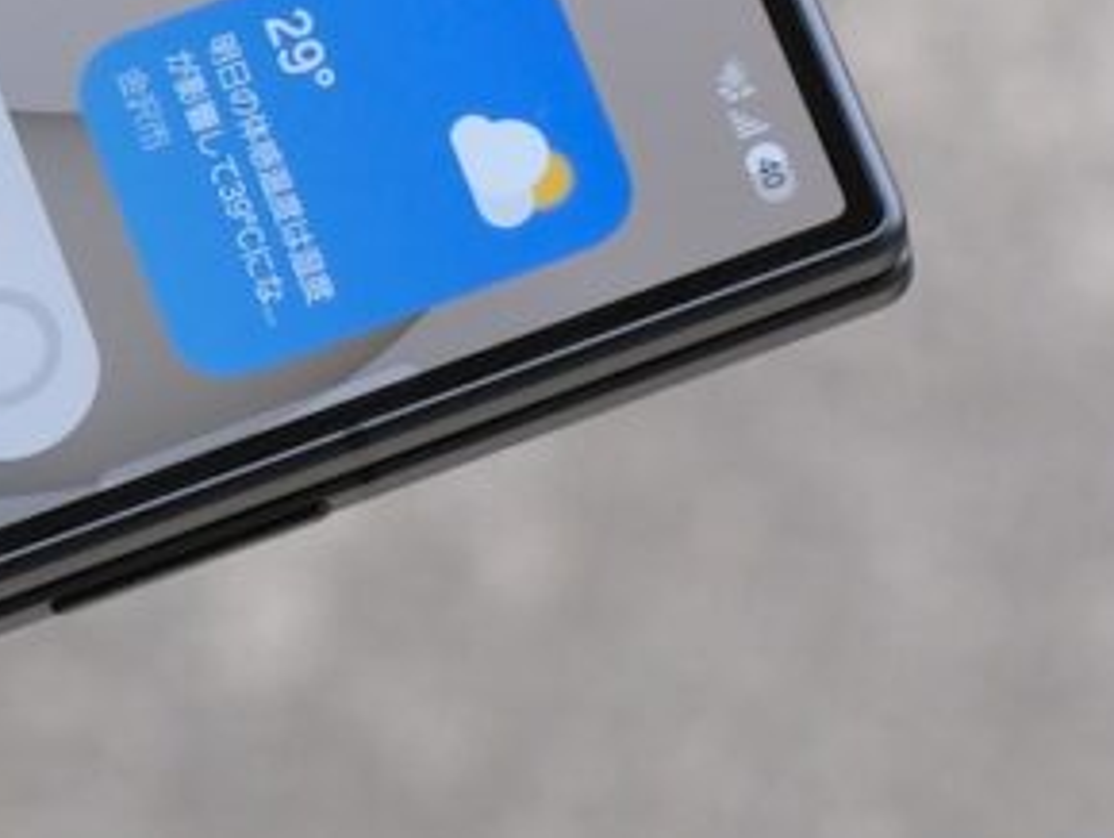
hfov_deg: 6.0
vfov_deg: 4.5
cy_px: 215
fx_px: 10629
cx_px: -154
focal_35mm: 330
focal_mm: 55
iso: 640
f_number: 6.4
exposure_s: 1/125
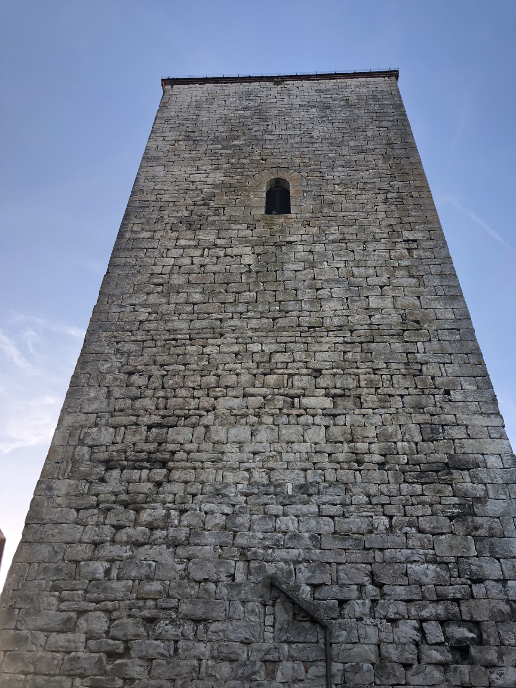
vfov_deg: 63.4
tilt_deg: +43.1
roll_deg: -2.7
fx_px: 557
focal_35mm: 28
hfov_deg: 49.7
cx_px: 258
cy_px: 344
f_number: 1.8
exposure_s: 1/167
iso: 20
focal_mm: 4
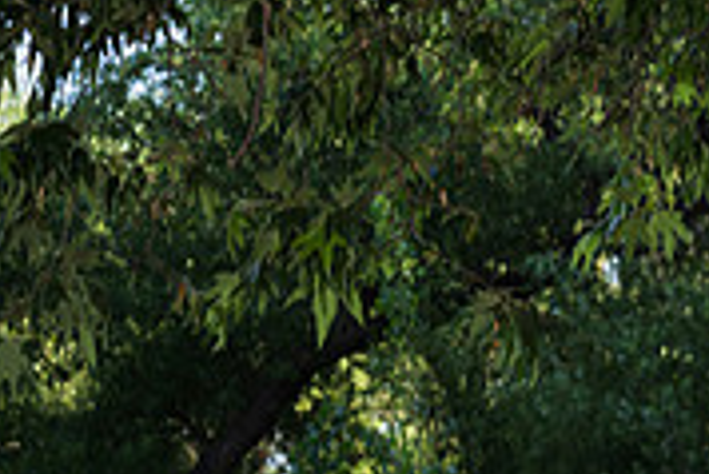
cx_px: 1095
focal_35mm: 228
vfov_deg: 6.0
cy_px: 353
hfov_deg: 8.8
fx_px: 4494
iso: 100
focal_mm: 70
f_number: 2.8
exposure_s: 1/1000
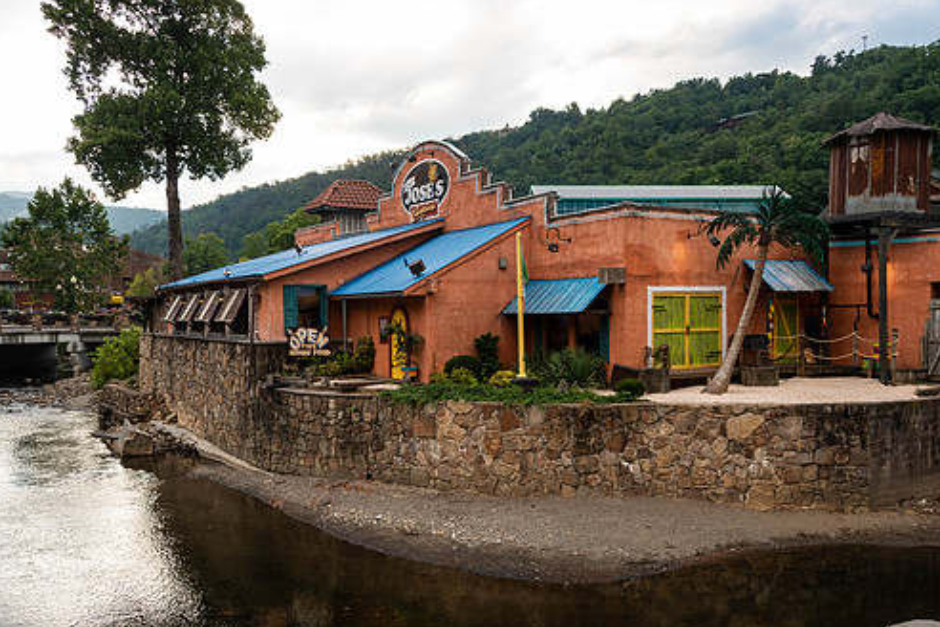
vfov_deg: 40.0
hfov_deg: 57.2
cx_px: 457
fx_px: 862
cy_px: 318
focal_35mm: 33
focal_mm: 28
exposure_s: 1/160
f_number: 5.6
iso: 100
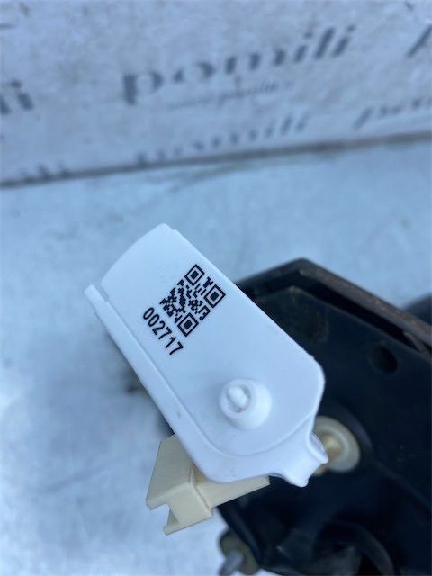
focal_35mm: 26
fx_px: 433
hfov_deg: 53.1
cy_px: 288
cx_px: 216
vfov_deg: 67.3
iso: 32
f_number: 1.8
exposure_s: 1/912
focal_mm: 4.25
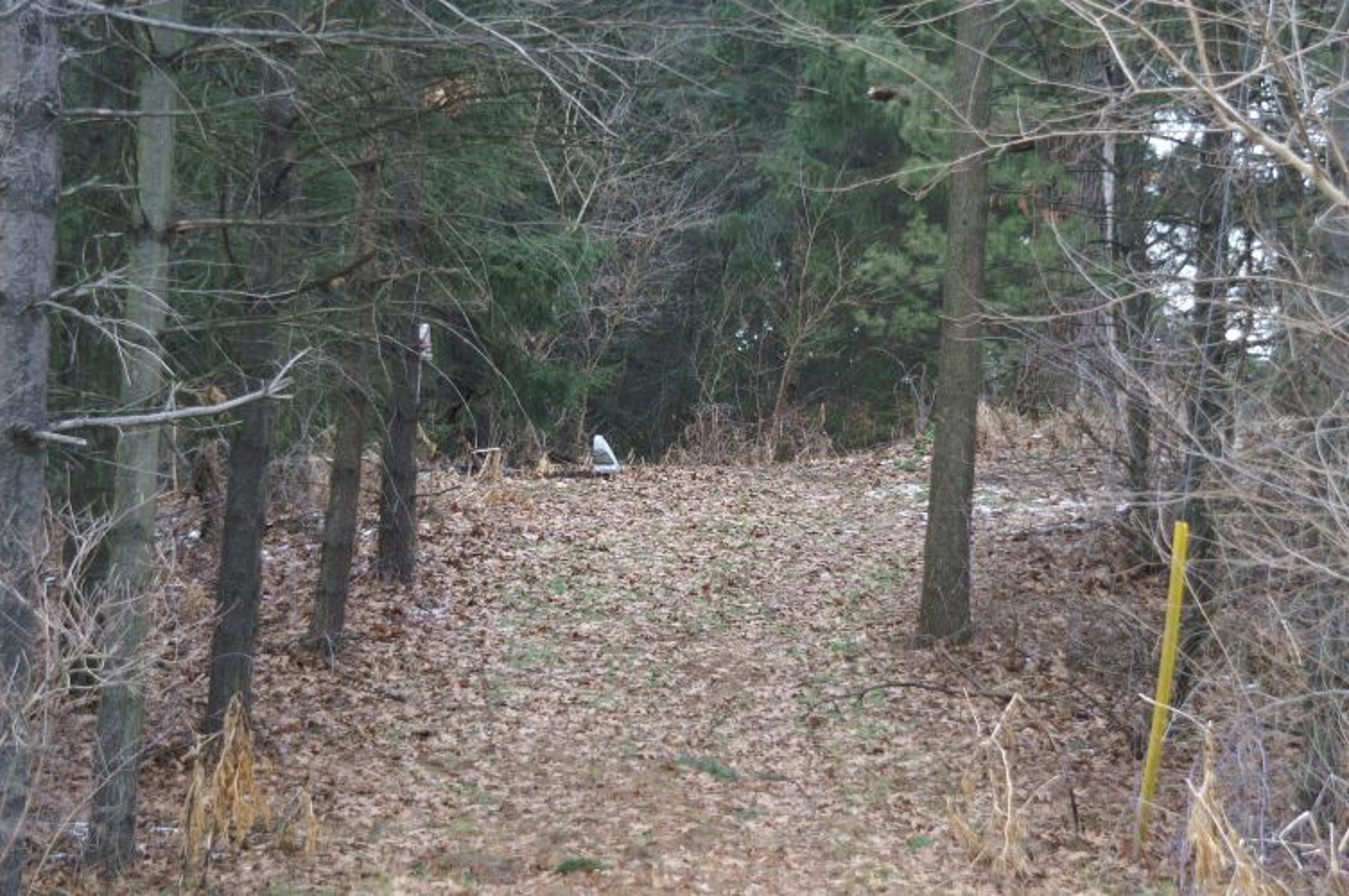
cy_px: 448
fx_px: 3369
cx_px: 674
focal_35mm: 90
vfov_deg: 15.2
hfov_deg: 22.6
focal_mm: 60
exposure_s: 1/125
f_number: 4.5
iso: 400
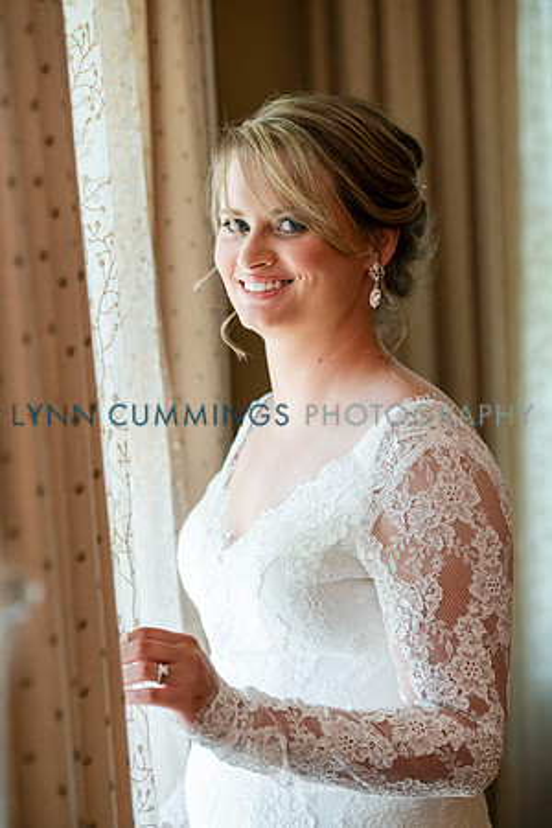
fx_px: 2185
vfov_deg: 21.5
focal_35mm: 95
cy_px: 414
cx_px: 276
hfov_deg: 14.4
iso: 1000
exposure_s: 1/400
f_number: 3.5
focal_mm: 95
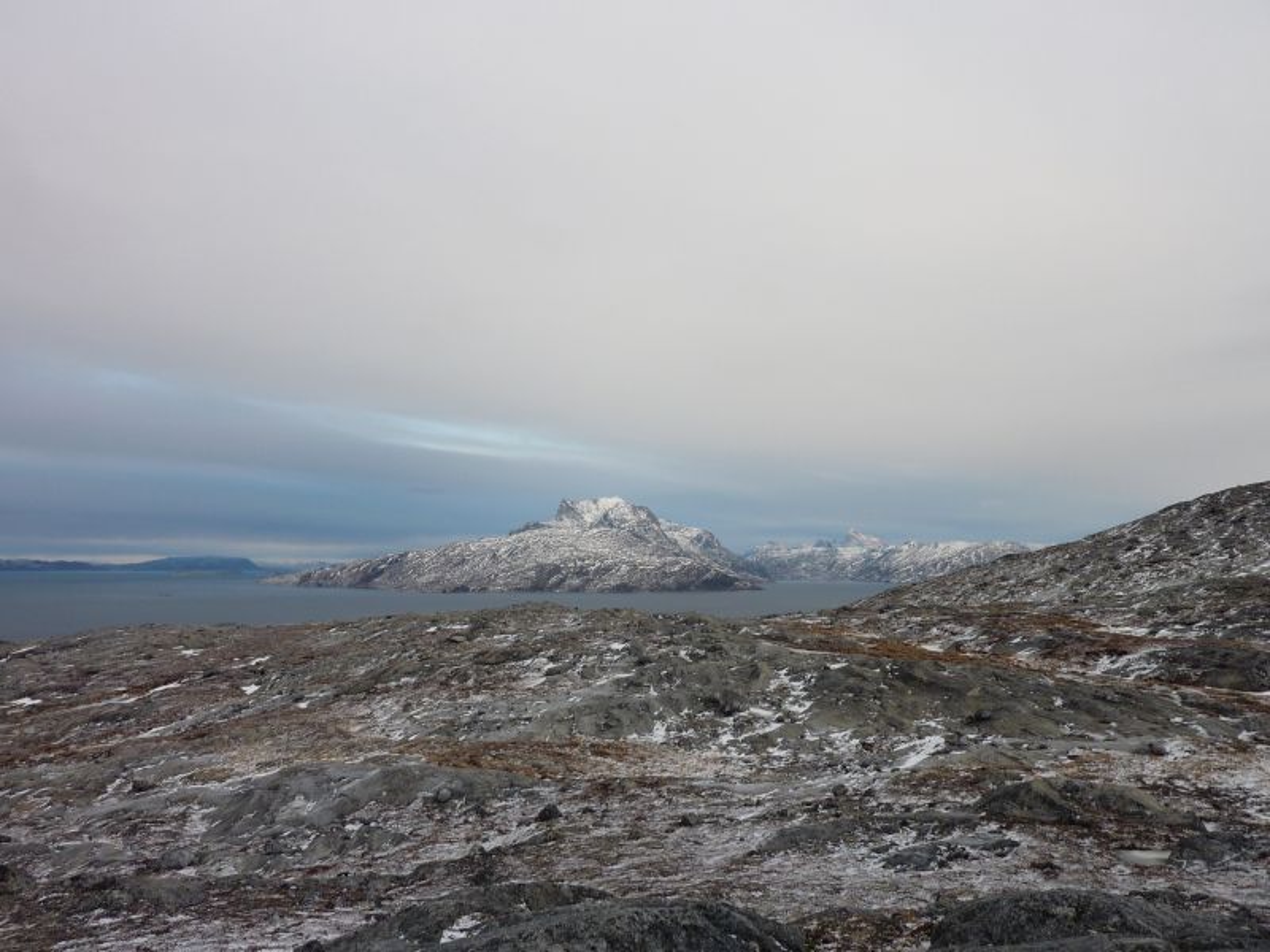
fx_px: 917
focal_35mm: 25
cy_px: 476
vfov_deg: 54.9
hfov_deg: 69.4
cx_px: 635
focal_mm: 4.1
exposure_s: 1/160
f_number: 4
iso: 80
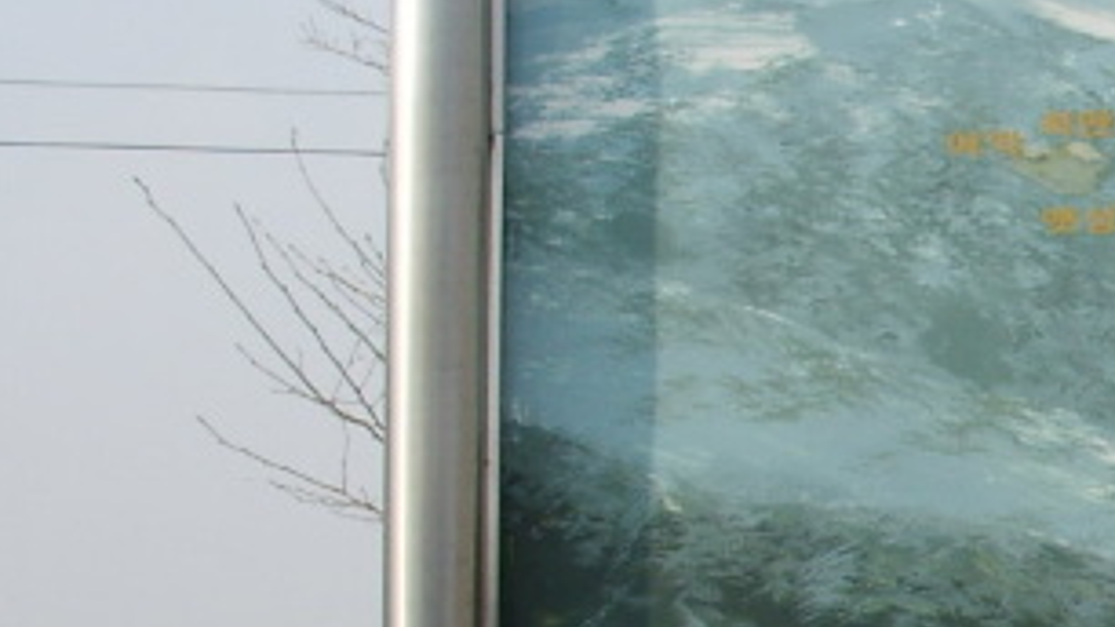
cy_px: 835
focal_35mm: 142
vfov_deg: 8.4
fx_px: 4198
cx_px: 1713
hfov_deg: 14.1
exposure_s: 1/350
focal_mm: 6.6
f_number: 6.3
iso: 50
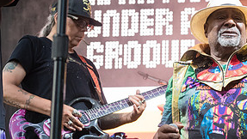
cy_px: 108
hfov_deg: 17.8
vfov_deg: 10.2
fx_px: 780
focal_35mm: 119
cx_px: 210
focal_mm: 45
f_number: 4
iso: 2500
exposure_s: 1/200
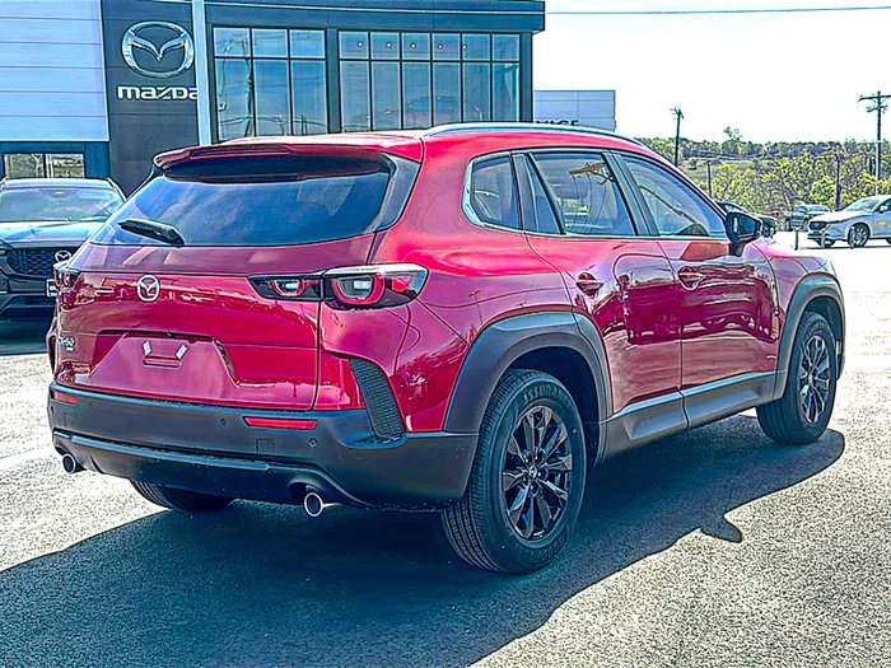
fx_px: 978
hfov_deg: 49.0
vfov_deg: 37.7
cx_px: 446
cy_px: 334
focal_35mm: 38
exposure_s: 1/1818
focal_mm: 6.86
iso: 100
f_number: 1.78
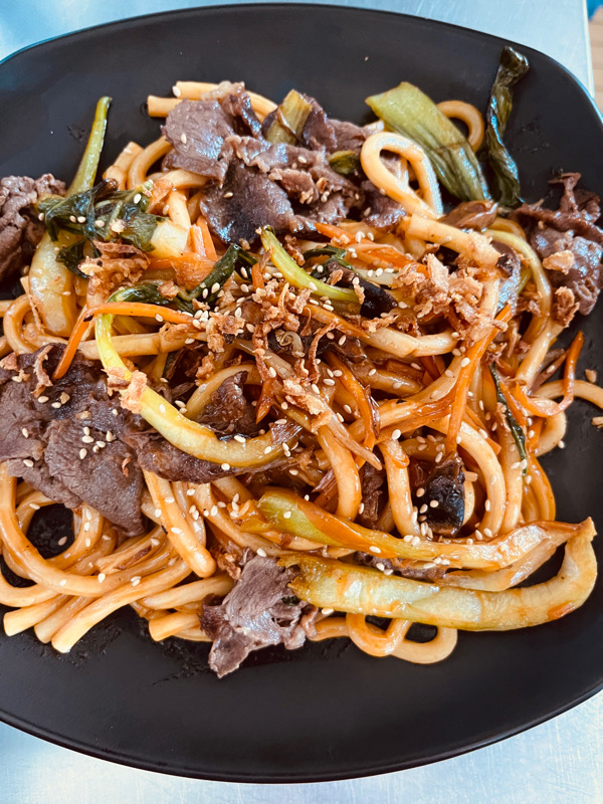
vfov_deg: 67.3
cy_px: 402
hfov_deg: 53.1
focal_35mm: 26
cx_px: 302
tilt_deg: -80.5
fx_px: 604
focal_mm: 5.1
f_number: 1.6
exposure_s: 1/50
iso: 500
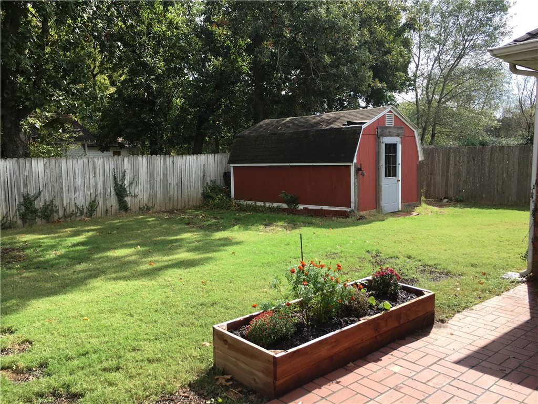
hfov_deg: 61.7
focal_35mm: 29
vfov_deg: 48.2
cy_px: 202
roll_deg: -0.4
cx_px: 269
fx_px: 451
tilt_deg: -5.1
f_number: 2.2
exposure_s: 1/732
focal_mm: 4.15
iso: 25
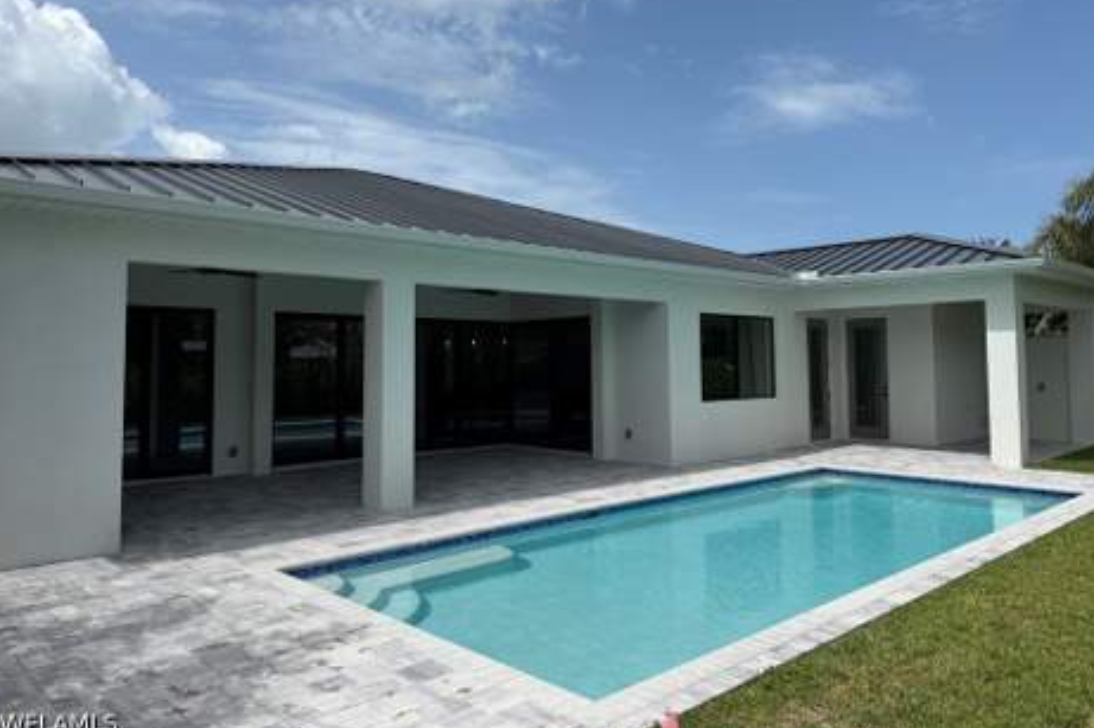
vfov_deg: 49.4
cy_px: 315
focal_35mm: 26
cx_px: 548
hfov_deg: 69.4
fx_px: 790
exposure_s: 1/6711
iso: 80
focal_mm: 6.76
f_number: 1.78
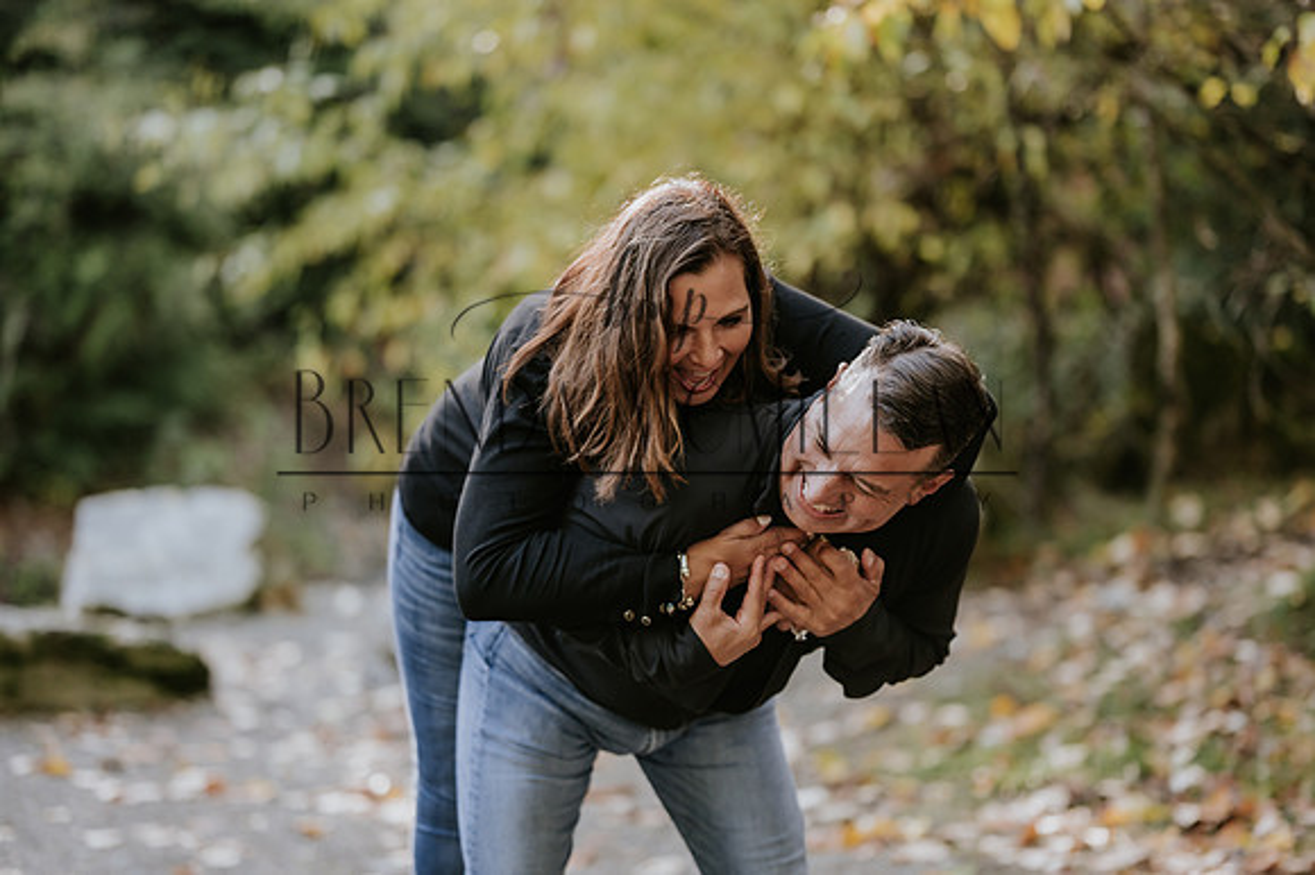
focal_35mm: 85
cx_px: 658
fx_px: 3103
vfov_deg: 16.1
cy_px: 438
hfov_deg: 23.9
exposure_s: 1/1000
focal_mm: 85
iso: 500
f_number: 1.8
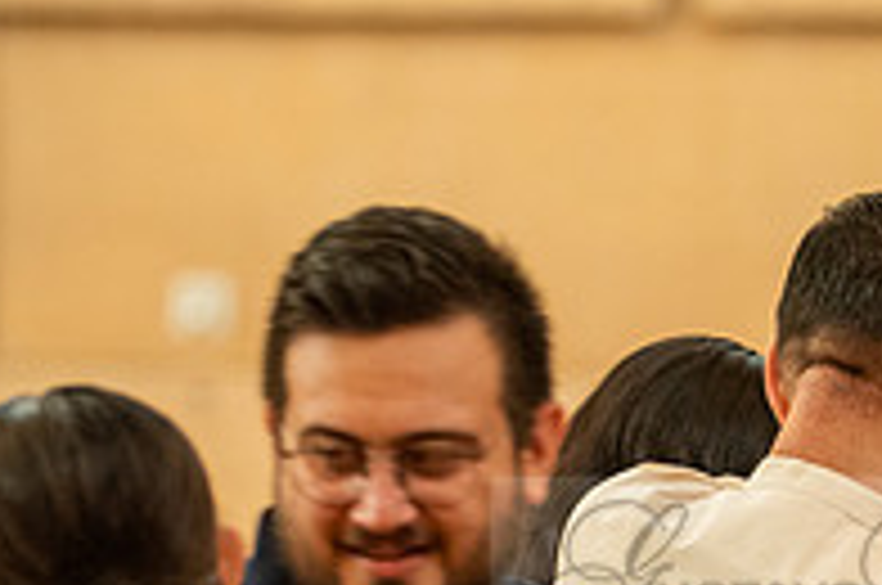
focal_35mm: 356
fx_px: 8708
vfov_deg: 3.8
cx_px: 882
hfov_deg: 5.8
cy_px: 583
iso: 2000
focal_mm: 120
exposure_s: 1/80
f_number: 2.8
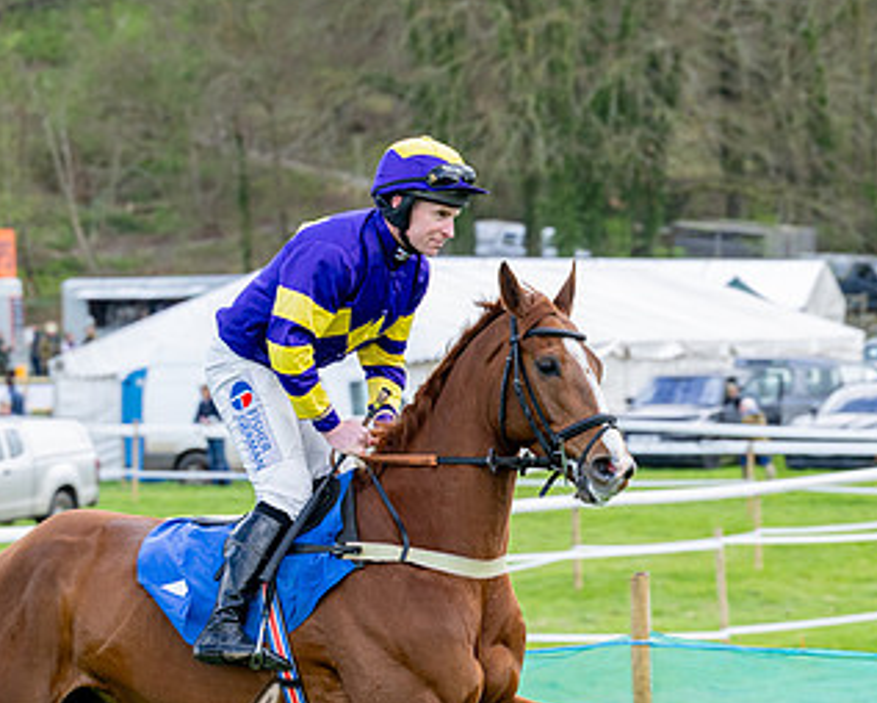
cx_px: 361
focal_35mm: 231
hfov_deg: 8.4
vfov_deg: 6.7
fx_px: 5999
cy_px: 676
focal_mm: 104
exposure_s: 1/640
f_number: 5
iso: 400
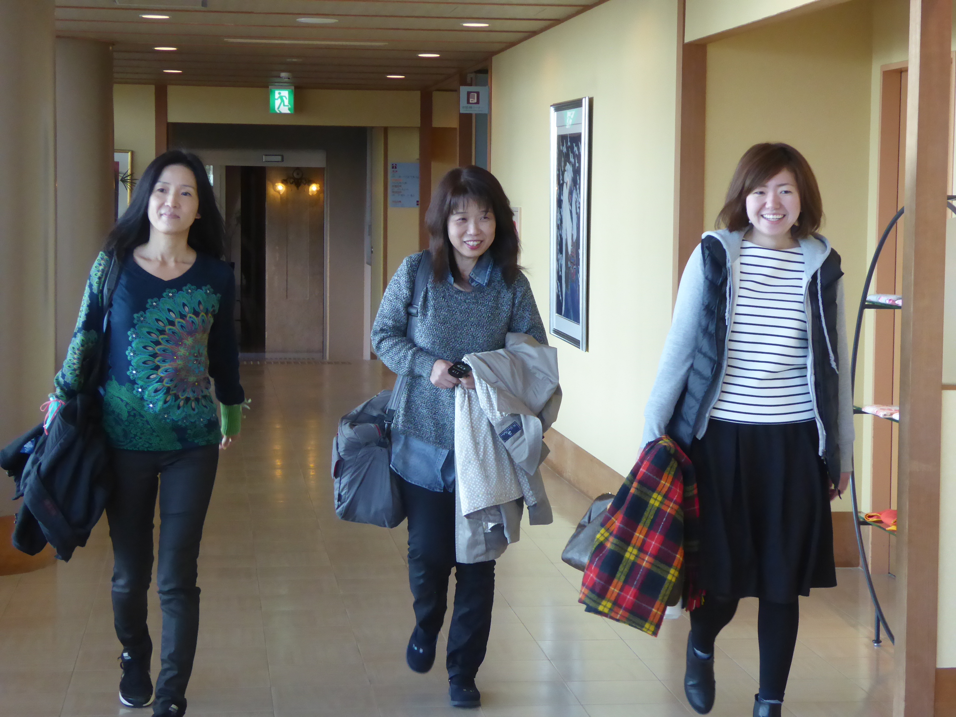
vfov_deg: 18.7
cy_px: 358
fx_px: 2182
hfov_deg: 24.7
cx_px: 478
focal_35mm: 79
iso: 640
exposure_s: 1/125
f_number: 4.6
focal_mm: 13.2
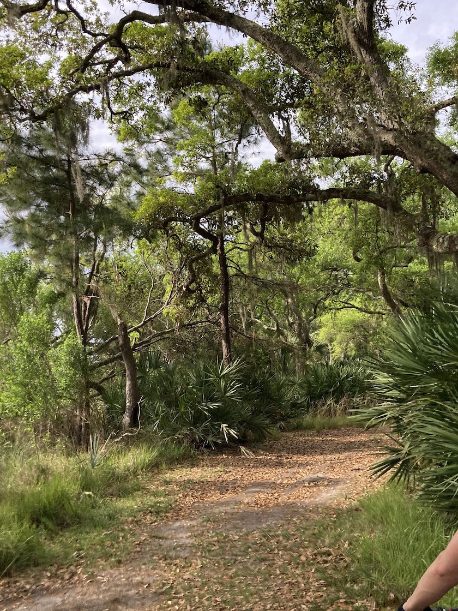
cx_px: 222
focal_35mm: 40
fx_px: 706
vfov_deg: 46.6
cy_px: 250
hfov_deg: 36.0
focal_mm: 3.99
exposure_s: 1/827
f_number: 1.8
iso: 20
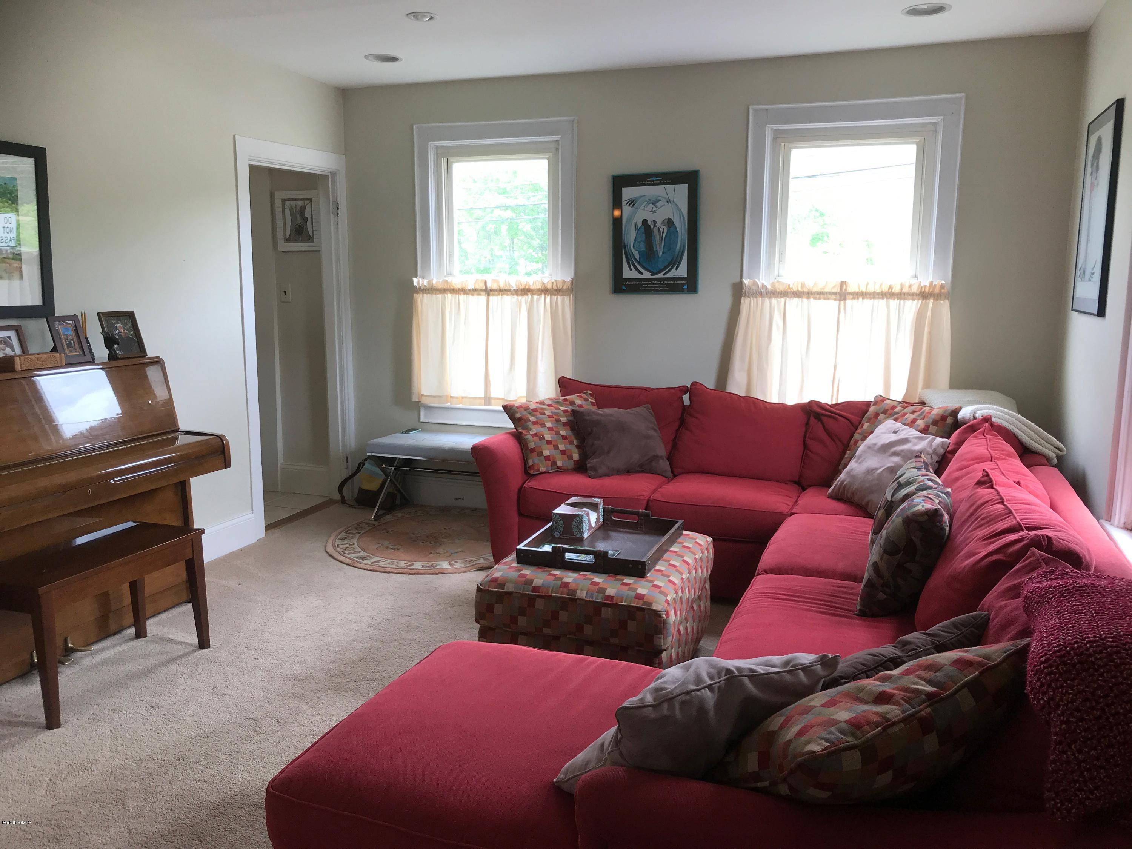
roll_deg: -0.3
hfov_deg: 63.4
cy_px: 424
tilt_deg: -8.3
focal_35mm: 28
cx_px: 566
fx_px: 916
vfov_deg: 49.7
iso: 25
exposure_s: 1/60
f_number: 1.8
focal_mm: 3.99
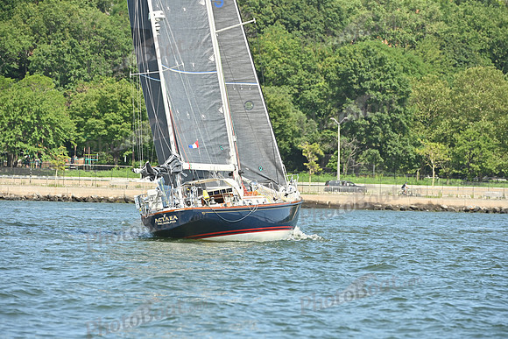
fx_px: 2823
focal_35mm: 200
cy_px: 170
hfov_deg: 10.3
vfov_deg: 6.9
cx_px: 254
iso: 320
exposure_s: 1/1000
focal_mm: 200
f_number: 6.3
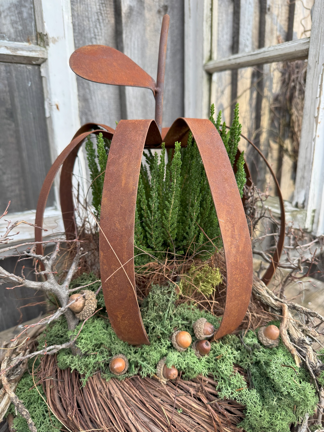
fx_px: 300
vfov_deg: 71.6
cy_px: 216
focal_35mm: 24
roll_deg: +0.9
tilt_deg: -17.8
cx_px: 162
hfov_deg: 56.8
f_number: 1.78
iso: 100
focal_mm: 6.76
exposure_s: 1/121
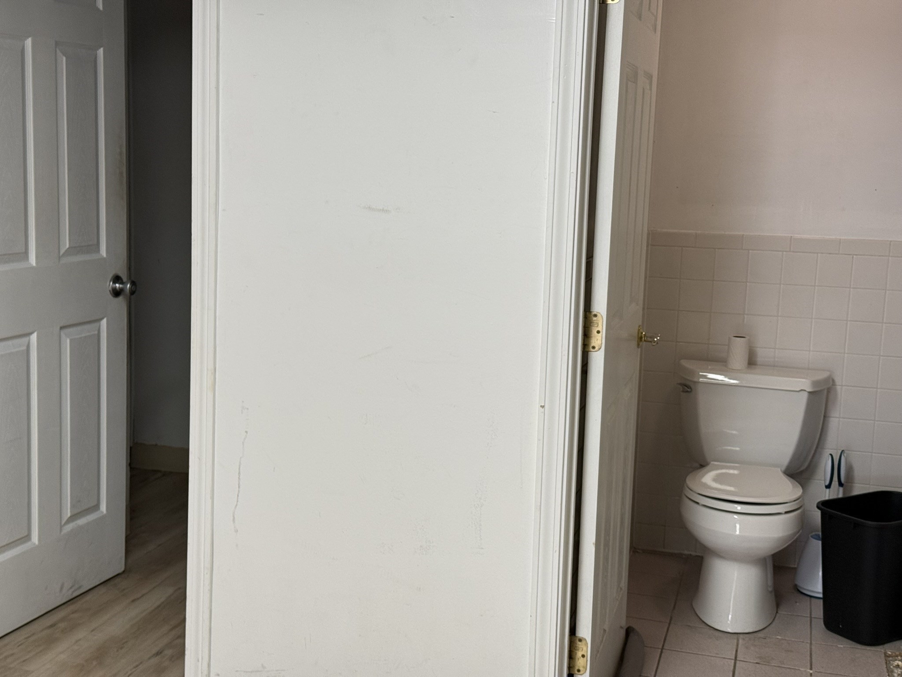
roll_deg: -1.7
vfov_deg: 30.3
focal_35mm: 48
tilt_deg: -7.4
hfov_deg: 39.7
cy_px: 338
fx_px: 1251
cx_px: 451
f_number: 1.78
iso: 64
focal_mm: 6.76
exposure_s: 1/60
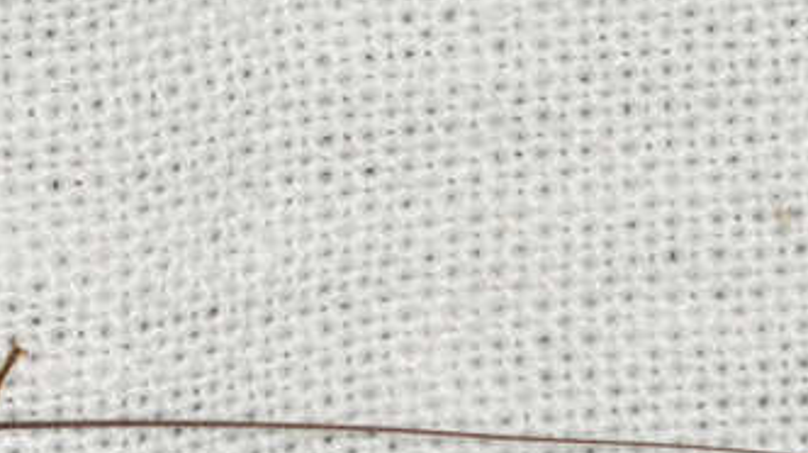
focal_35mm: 455
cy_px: 760
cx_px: -260
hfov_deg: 4.7
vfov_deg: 2.7
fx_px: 9739
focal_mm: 100
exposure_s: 1/200
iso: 100
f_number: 20
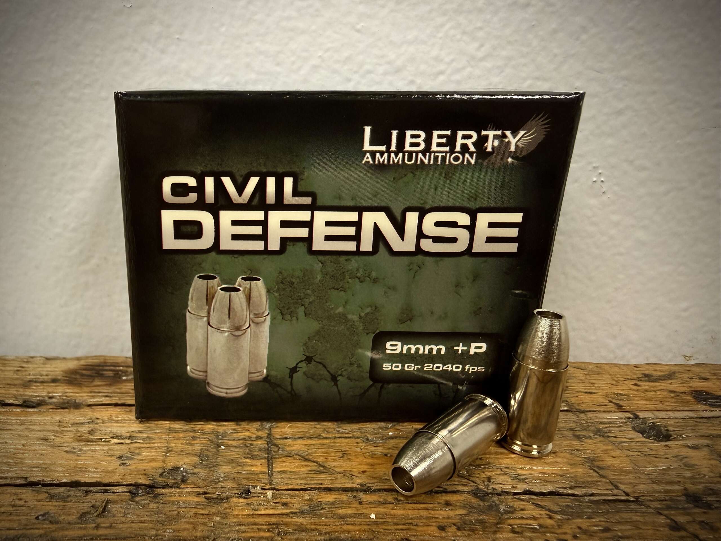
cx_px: 360
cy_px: 270
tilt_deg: -18.0
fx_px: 500
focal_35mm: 24
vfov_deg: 56.8
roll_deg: +0.2
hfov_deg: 71.6
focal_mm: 2.22
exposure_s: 1/120
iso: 320
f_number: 2.2
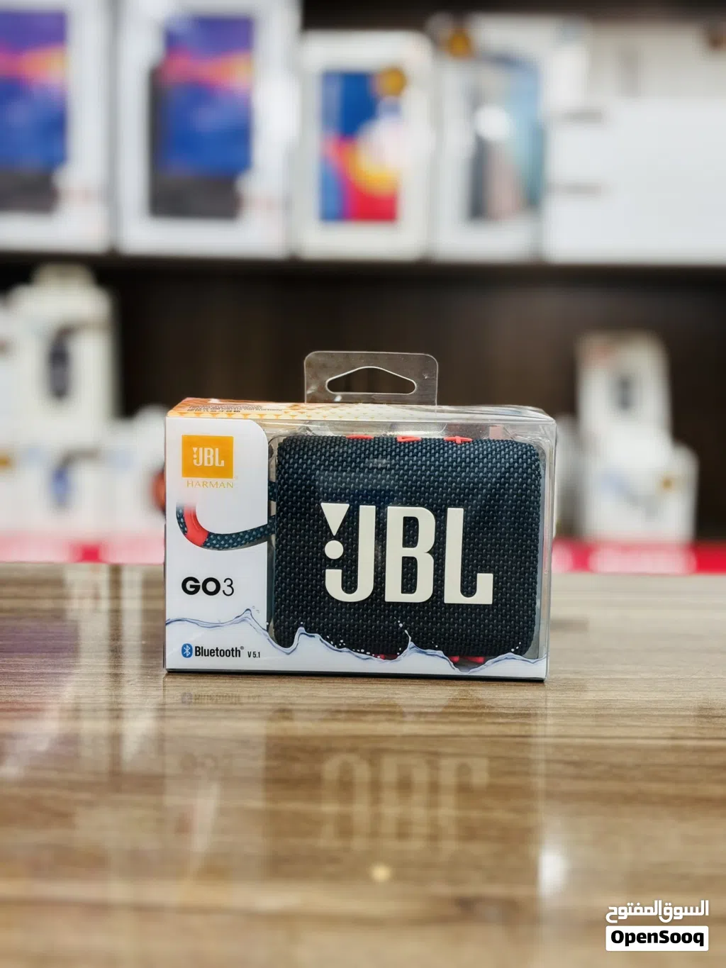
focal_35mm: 52
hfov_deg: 28.0
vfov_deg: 36.8
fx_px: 1454
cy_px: 484
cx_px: 363
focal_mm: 5.96
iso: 32
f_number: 1.6
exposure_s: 1/50
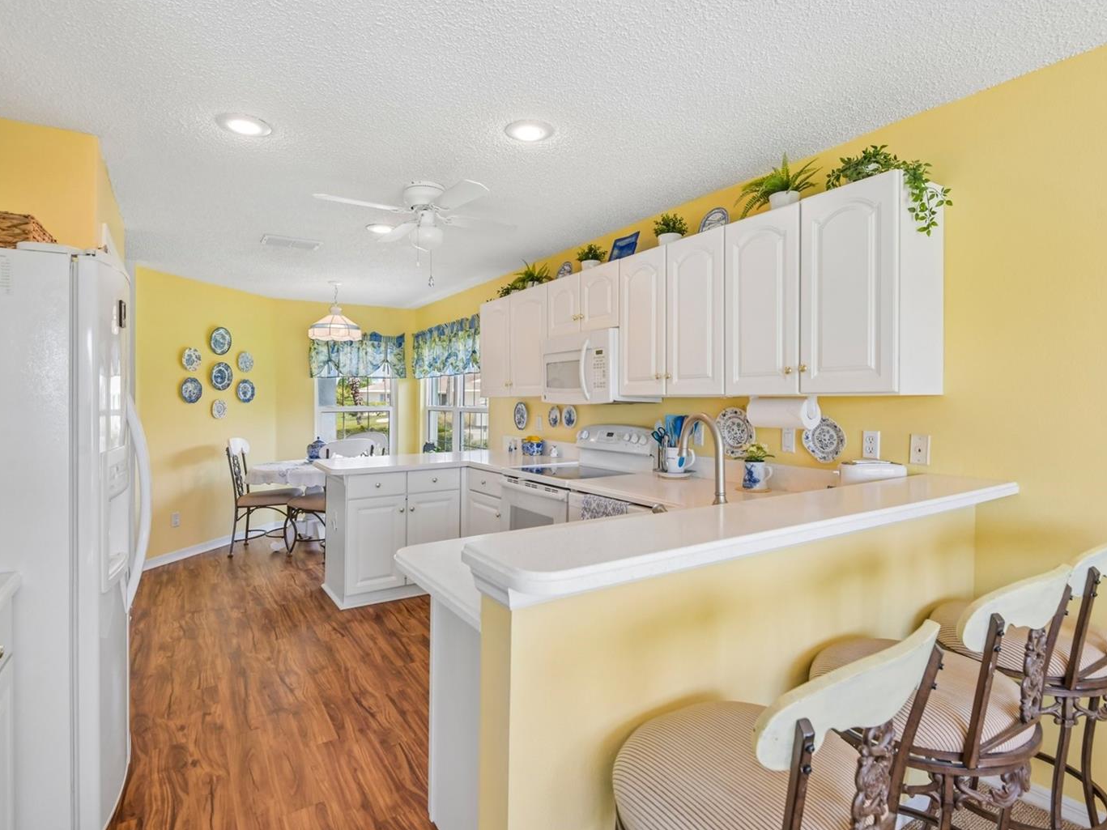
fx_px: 576
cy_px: 409
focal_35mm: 18
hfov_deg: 87.7
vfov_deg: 71.6
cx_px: 577
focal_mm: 16
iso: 400
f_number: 8
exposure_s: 1/50
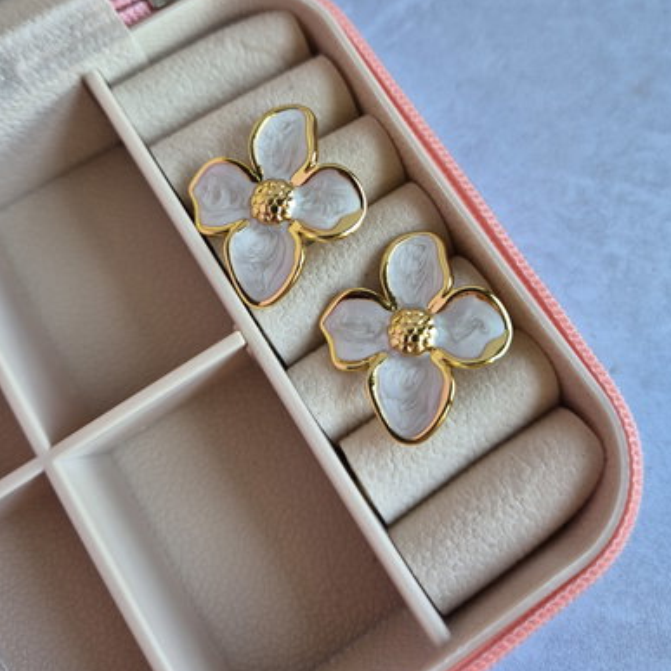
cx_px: 333
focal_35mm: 28
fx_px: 614
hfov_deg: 57.3
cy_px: 223
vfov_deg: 56.1
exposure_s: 1/100
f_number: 1.8
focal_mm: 5.4
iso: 100
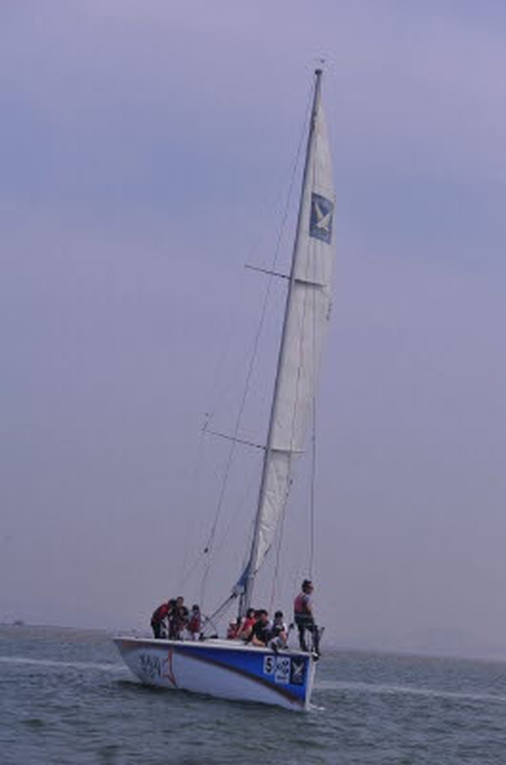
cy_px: 382
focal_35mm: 70
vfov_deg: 28.9
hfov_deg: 19.4
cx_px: 253
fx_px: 1482
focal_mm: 70
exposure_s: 1/400
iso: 200
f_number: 8
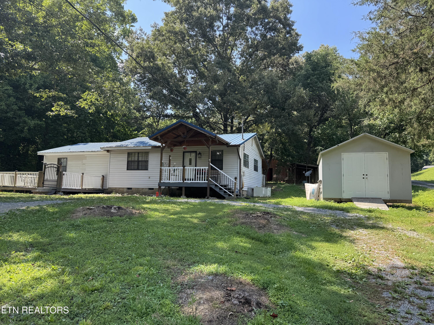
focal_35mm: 24
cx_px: 217
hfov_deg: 71.6
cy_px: 162
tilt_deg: +5.5
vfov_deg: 56.8
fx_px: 301
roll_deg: -1.5
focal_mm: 6.76
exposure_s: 1/802
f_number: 1.78
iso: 80
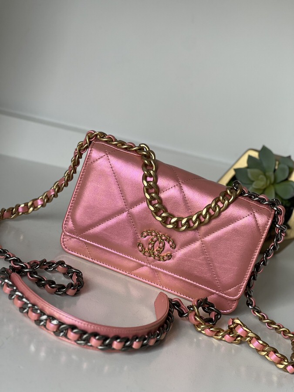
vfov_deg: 25.3
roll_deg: -20.5
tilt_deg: -16.6
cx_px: 147
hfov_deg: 19.1
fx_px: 872
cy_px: 196
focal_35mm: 77
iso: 64
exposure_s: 1/121
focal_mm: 9
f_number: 2.8
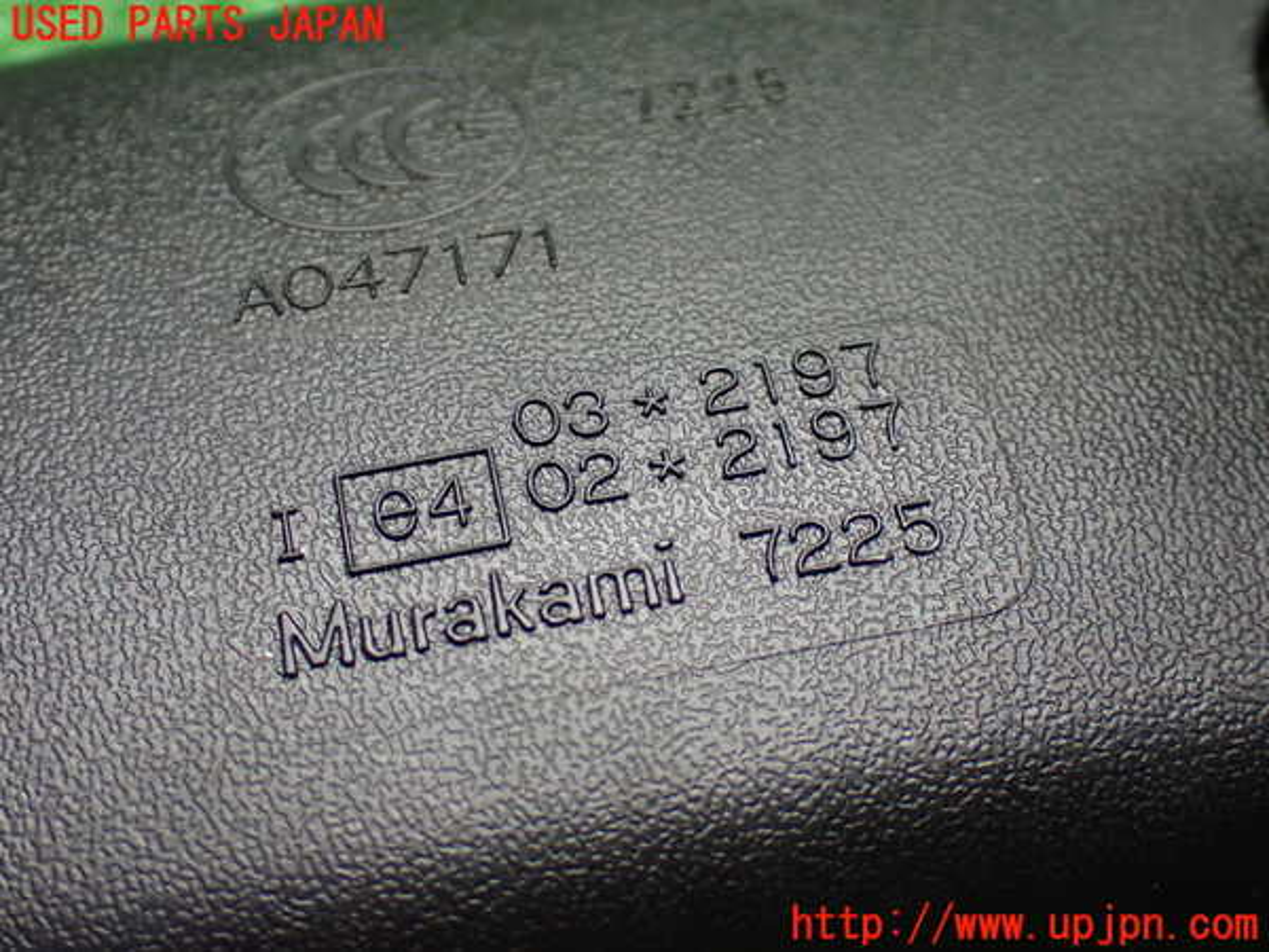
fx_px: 1980
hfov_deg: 35.5
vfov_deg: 27.0
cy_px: 476
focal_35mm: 54
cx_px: 634
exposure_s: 1/50
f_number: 3.3
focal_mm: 9.65
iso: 1000
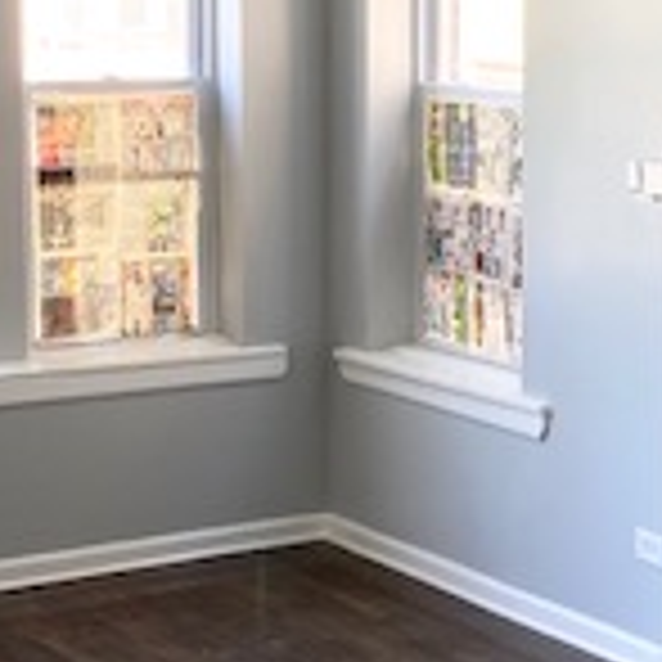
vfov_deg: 17.4
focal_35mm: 100
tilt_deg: -8.3
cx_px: 347
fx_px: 2164
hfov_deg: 17.4
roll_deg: +0.0
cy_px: 311
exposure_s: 1/120
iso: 100
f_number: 1.8
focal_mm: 4.25
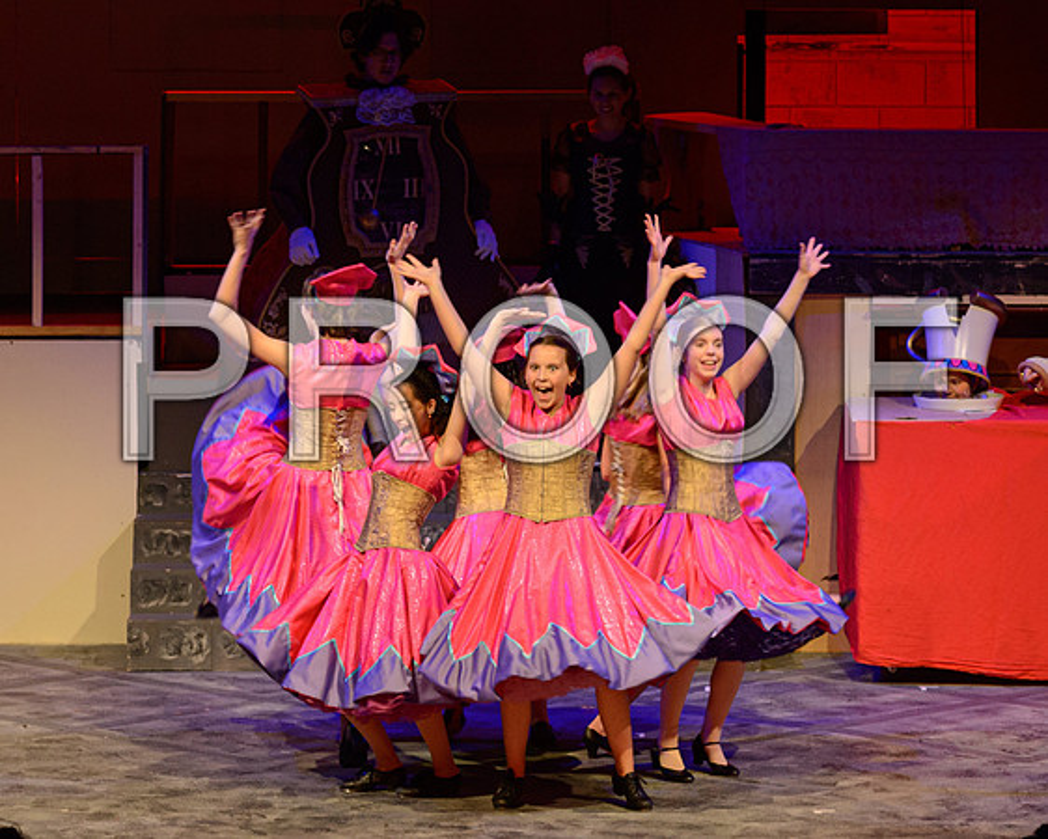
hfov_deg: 9.0
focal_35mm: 214
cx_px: 430
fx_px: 6638
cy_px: 244
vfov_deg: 7.2
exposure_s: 1/100
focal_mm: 90
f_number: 2.8
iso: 1000
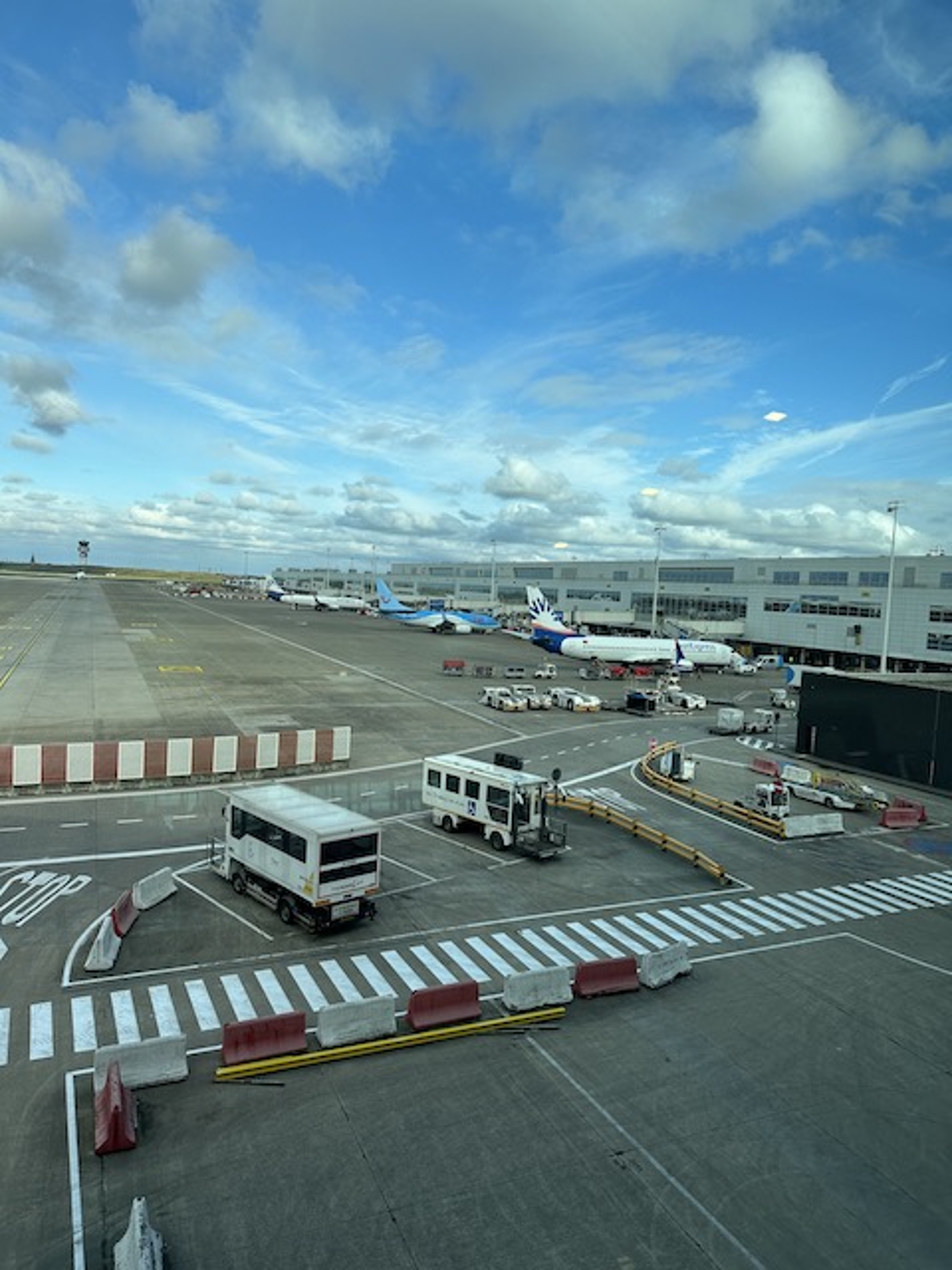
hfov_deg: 56.8
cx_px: 476
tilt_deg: -5.4
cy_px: 635
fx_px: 880
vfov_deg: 71.6
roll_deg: -3.3
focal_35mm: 24
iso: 80
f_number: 1.78
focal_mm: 6.86
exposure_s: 1/2591
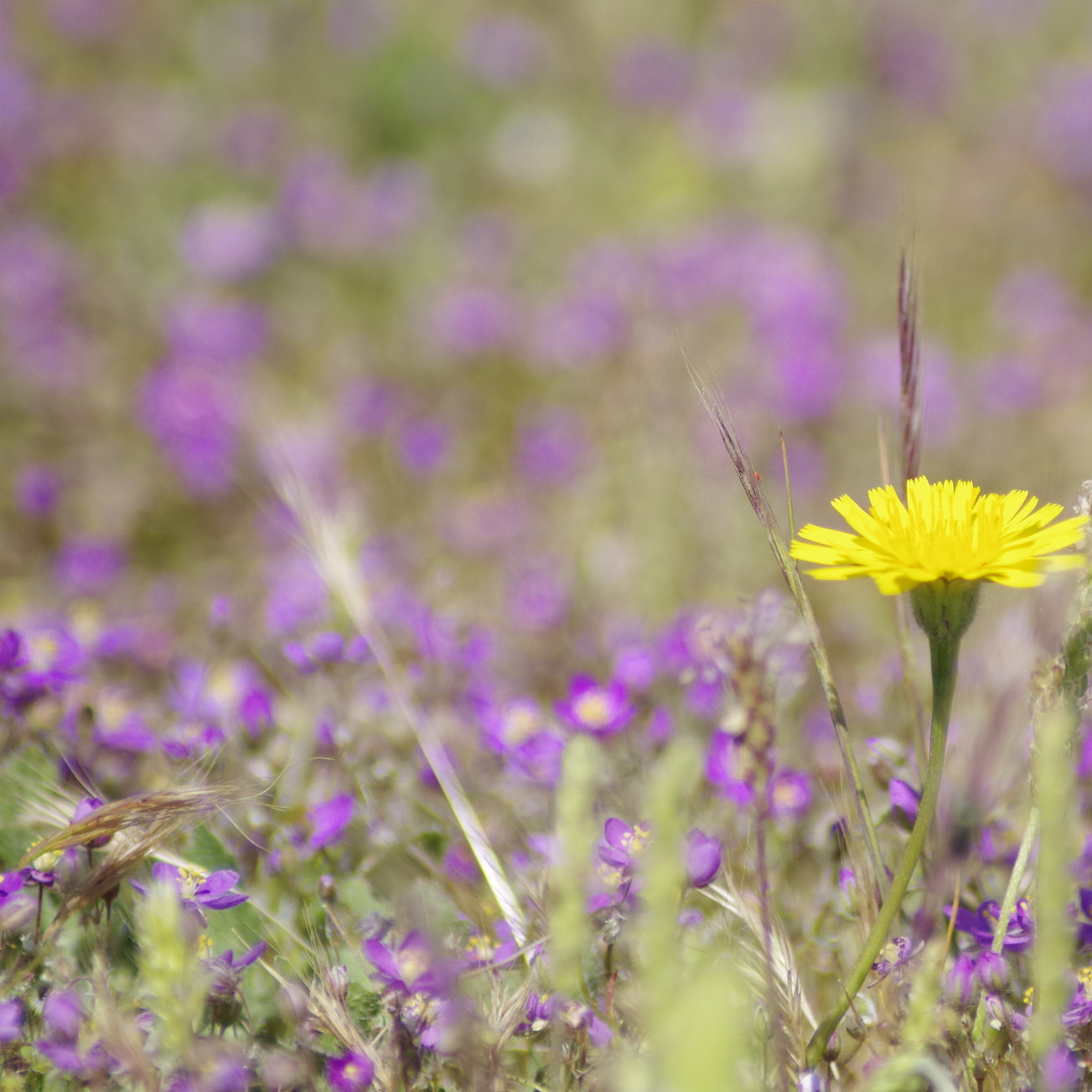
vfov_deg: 2.9
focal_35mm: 601
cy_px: 542
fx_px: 21450
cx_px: 851
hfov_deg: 2.9
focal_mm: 300
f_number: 7.1
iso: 400
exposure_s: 1/1250
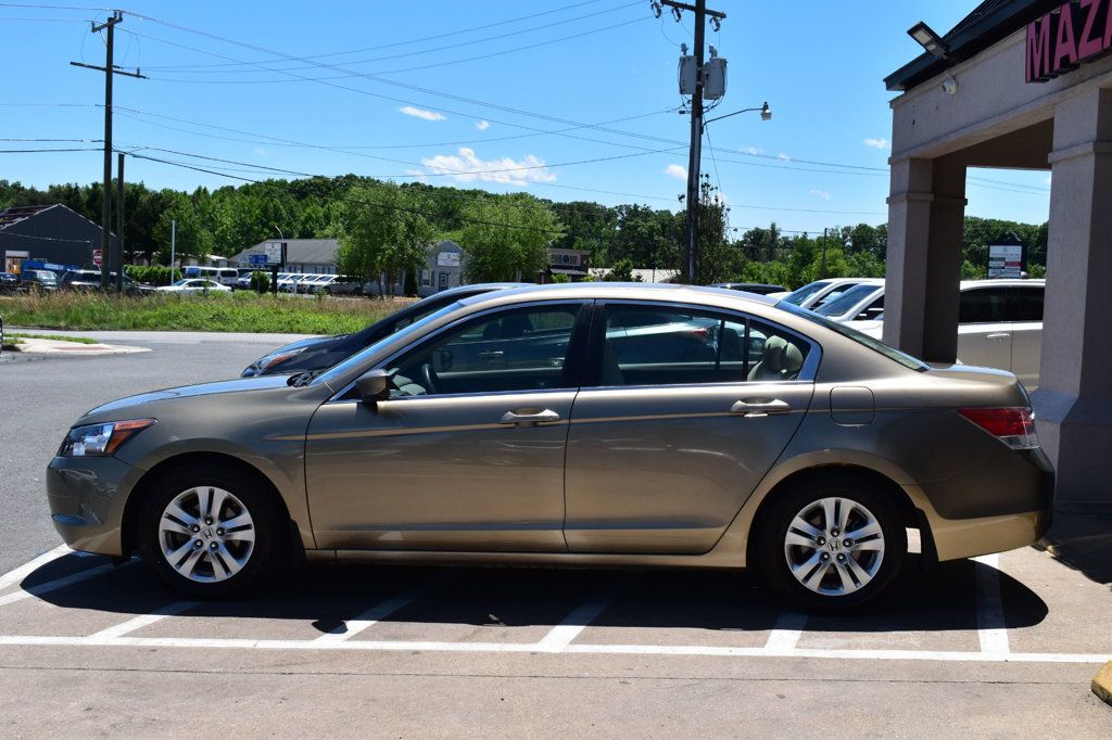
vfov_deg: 30.8
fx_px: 1343
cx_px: 556
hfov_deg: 45.0
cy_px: 370
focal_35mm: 44
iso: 320
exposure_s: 1/500
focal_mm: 29
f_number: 11
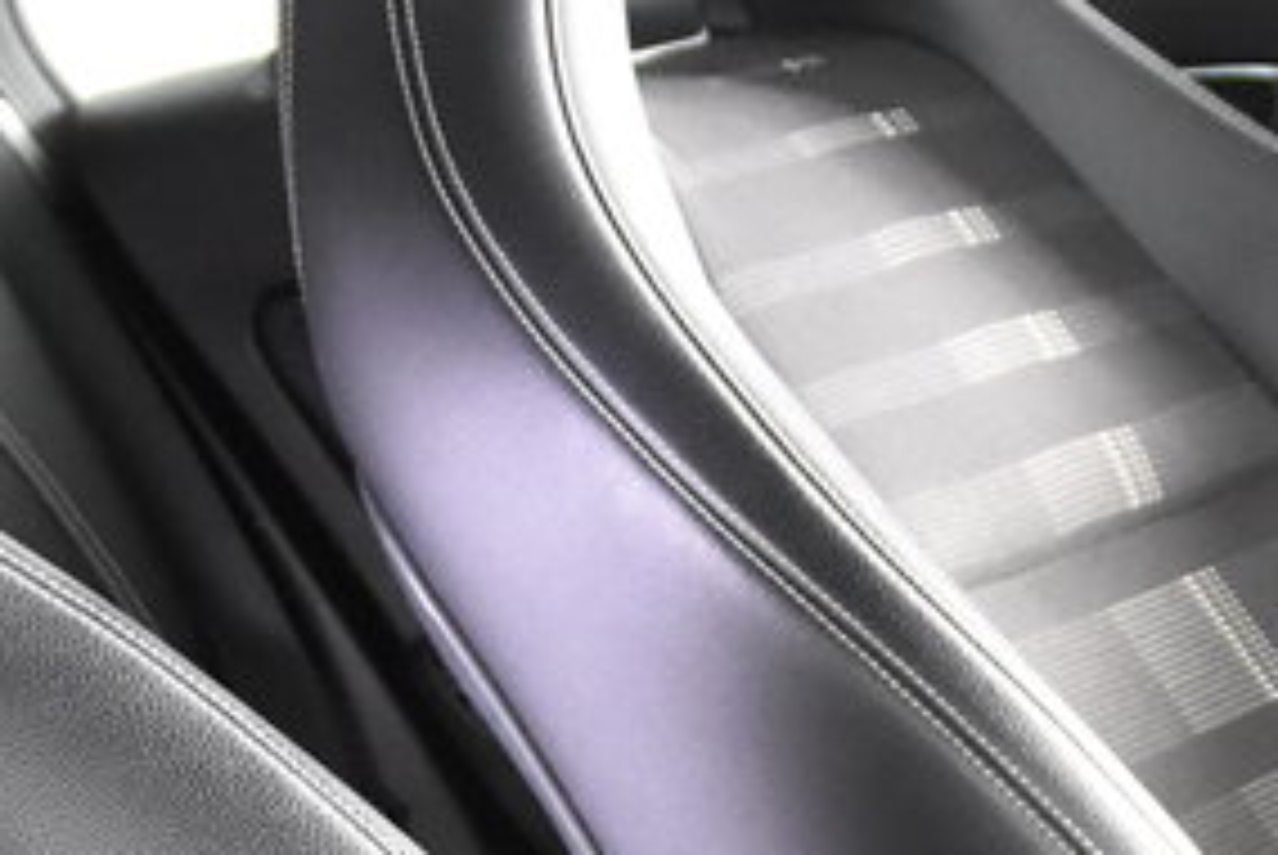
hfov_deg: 15.1
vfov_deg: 10.0
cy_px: 1150
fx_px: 4797
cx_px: 990
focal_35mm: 135
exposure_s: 1/30
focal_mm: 20
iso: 4500
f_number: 2.8
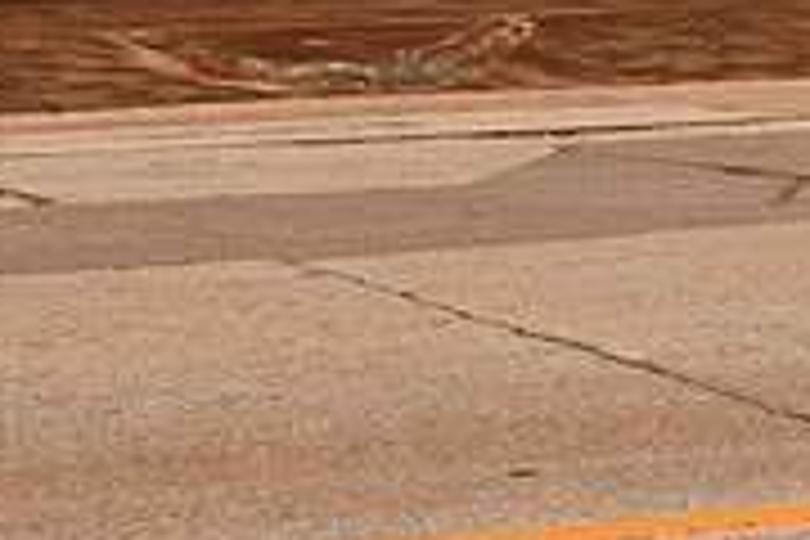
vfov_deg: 8.7
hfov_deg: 13.2
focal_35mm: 155
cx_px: 194
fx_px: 3487
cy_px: -160
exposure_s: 1/160
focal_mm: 32
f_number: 5
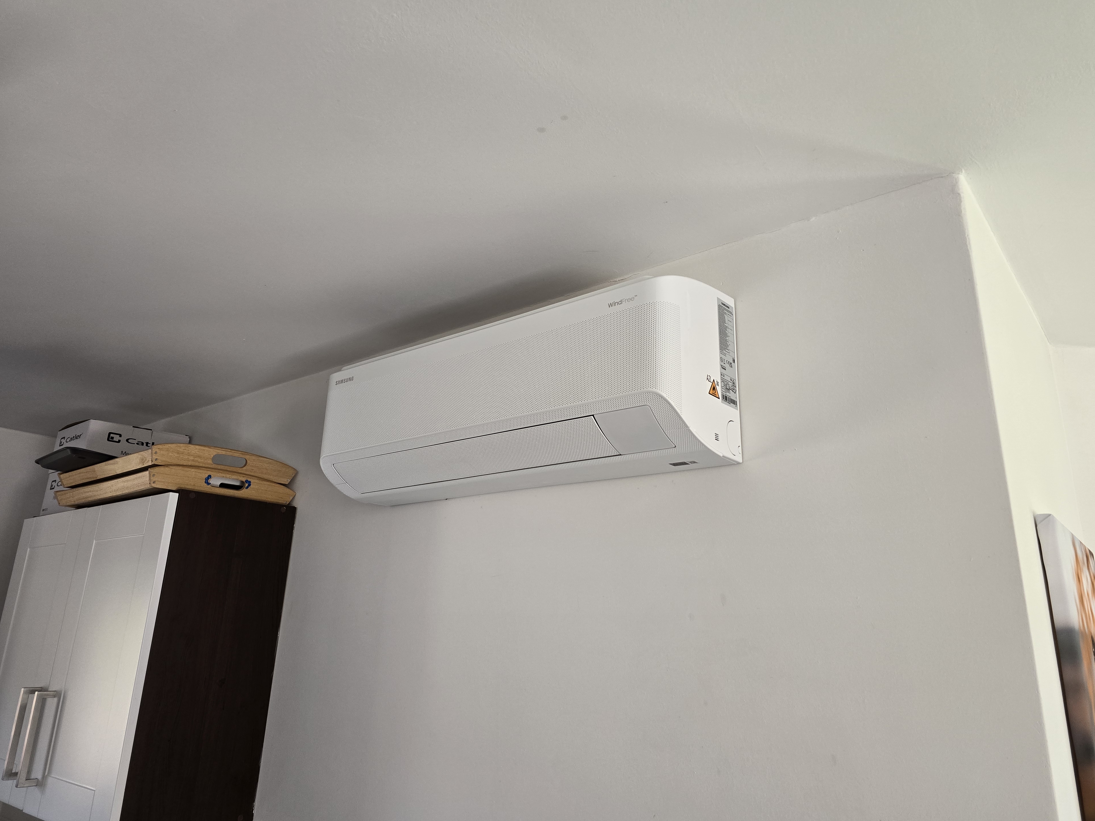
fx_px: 759
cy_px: 399
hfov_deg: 71.6
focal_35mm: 24
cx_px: 570
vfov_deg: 56.8
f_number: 1.7
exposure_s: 1/100
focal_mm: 6.3
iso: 125
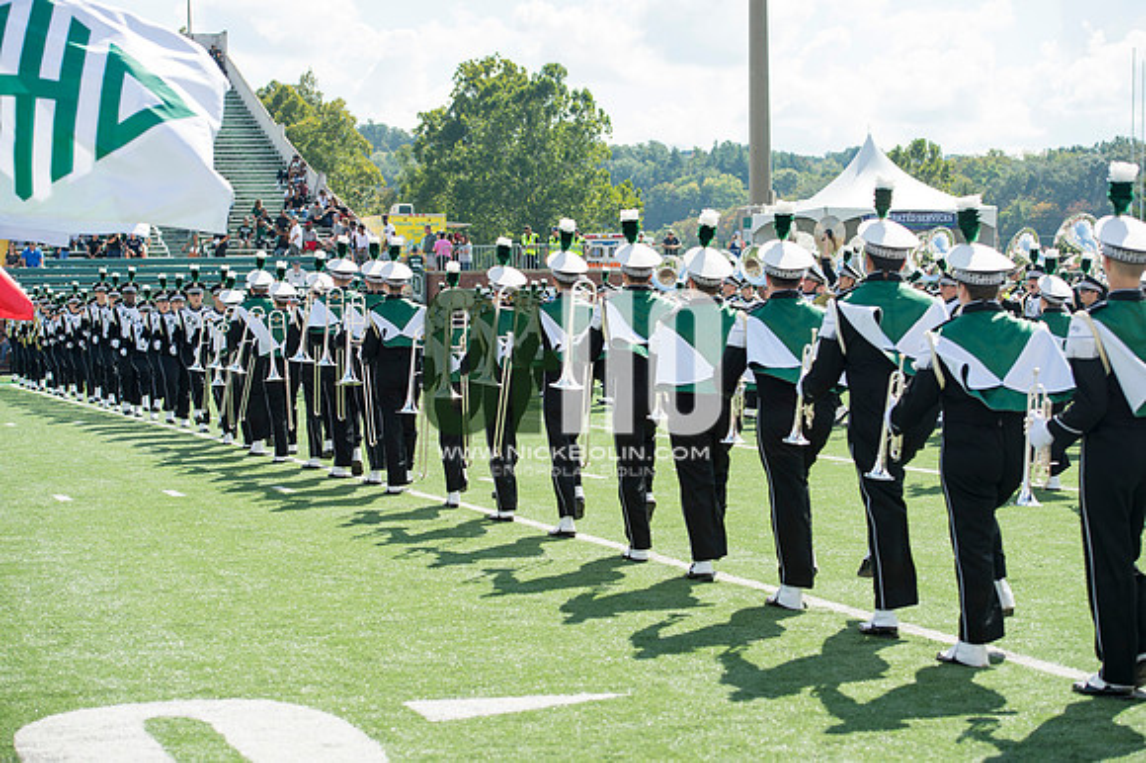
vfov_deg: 19.4
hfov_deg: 28.9
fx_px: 2227
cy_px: 382
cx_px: 573
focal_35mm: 70
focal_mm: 70
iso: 200
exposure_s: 1/1000
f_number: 4.5
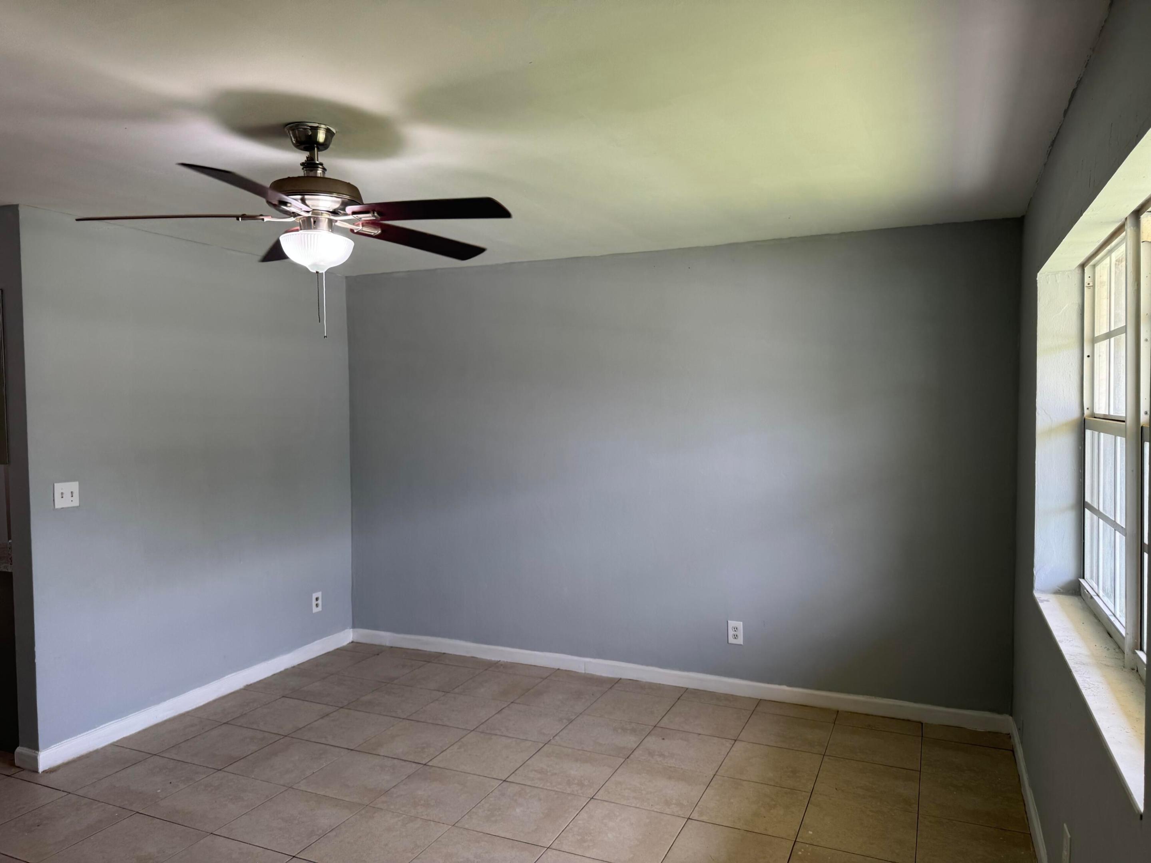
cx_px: 576
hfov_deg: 71.6
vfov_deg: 56.8
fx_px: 798
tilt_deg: -2.5
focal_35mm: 24
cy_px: 432
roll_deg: +0.2
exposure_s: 1/120
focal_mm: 6.76
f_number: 1.78
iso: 80
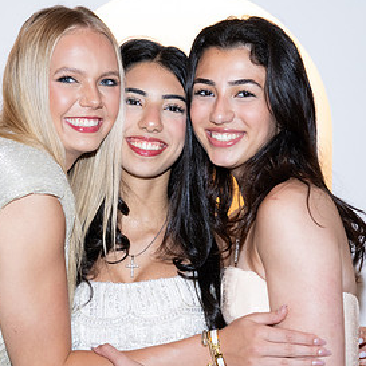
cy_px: 219
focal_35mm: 101
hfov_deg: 17.2
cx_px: 143
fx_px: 1208
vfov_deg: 17.2
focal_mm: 56
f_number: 5.6
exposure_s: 1/80
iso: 1000
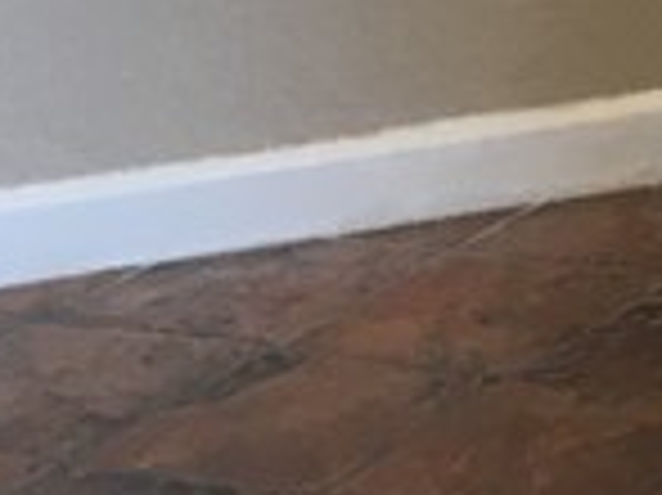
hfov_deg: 8.1
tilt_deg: -12.3
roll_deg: -1.4
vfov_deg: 7.1
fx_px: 3860
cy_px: -468
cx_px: 2139
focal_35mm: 202
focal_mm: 4.15
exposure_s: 1/30
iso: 32
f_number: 2.2
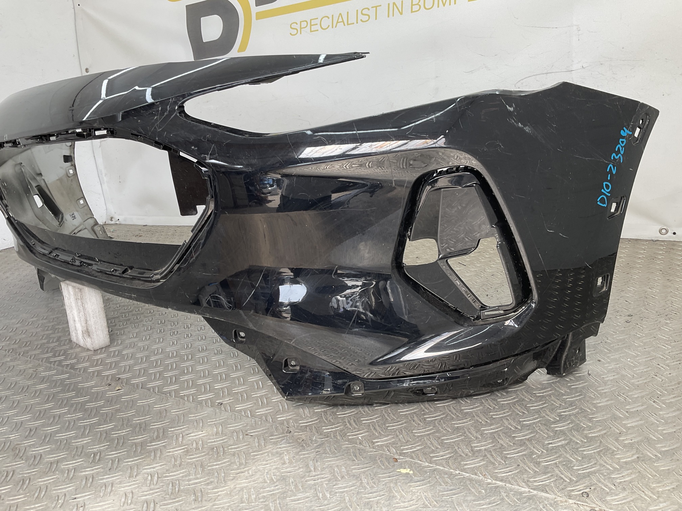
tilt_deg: -16.4
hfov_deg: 61.7
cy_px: 256
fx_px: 571
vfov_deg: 48.2
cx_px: 341
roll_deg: +5.6
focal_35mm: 29
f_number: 1.8
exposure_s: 1/122
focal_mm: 3
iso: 16
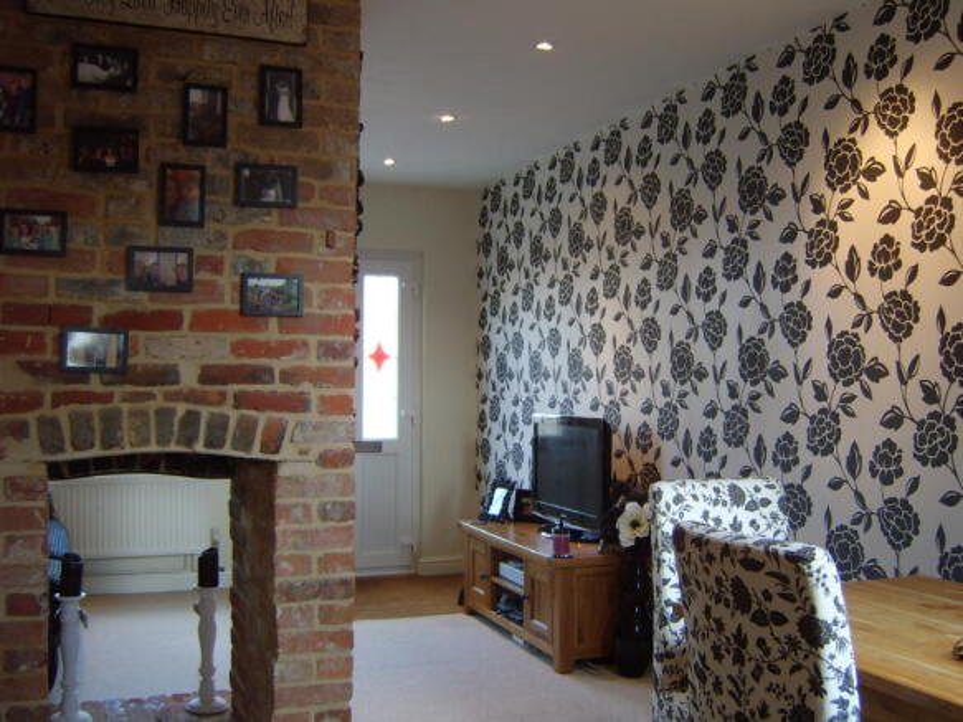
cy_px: 361
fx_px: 862
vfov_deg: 45.4
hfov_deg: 58.4
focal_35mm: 31
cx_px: 482
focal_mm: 8.13
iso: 100
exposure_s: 1/21
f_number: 2.7
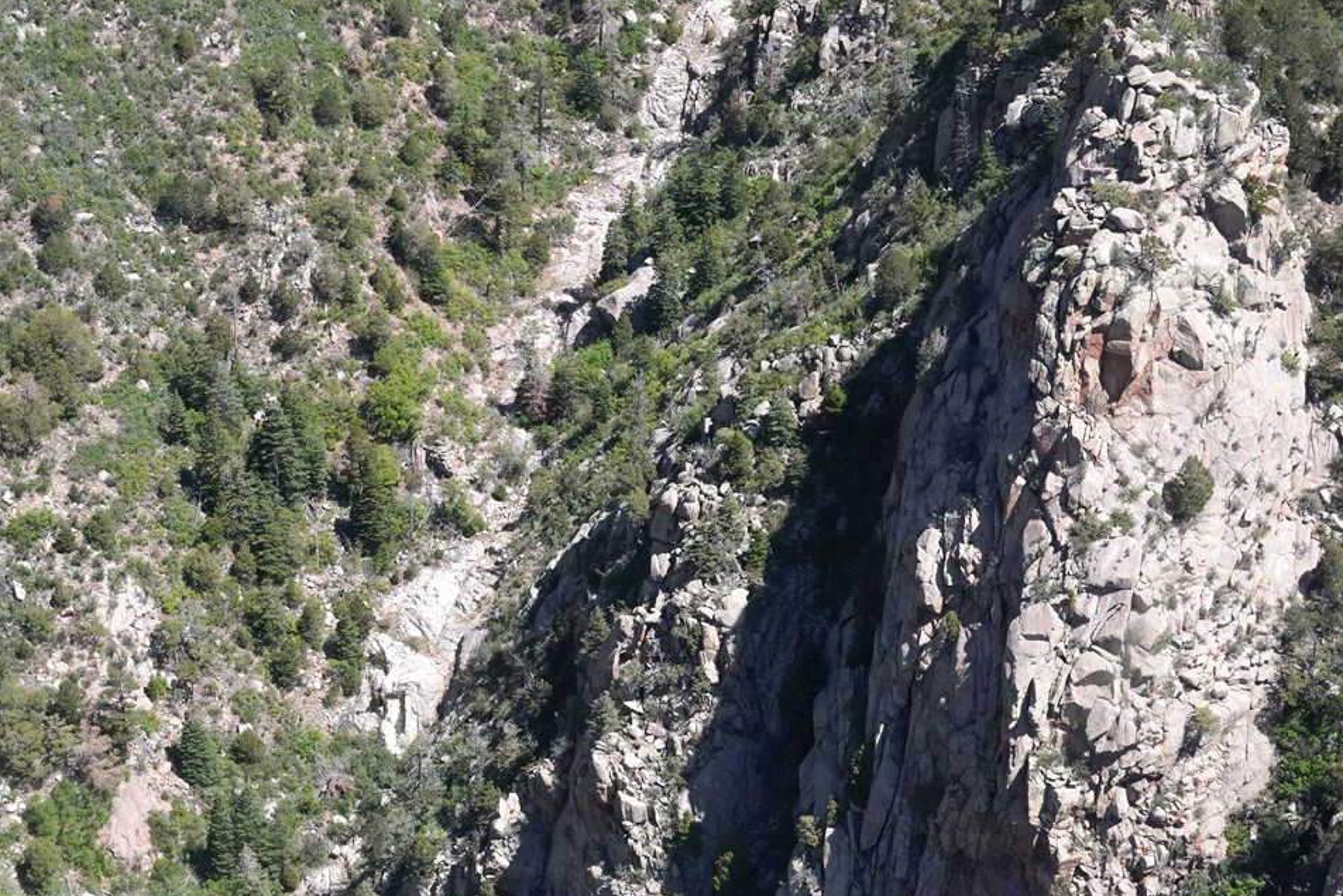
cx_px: 577
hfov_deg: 31.8
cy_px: 793
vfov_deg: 21.1
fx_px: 2350
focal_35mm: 63
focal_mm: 30
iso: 1250
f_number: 18
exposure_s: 1/320
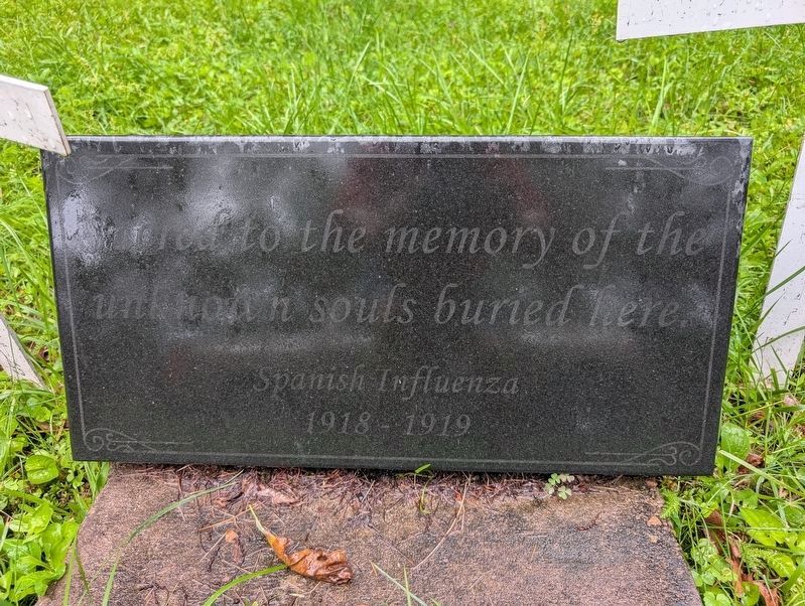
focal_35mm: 24
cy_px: 303
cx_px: 402
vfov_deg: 57.0
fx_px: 559
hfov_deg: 71.5
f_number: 1.68
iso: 28
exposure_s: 1/128
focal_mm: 6.9
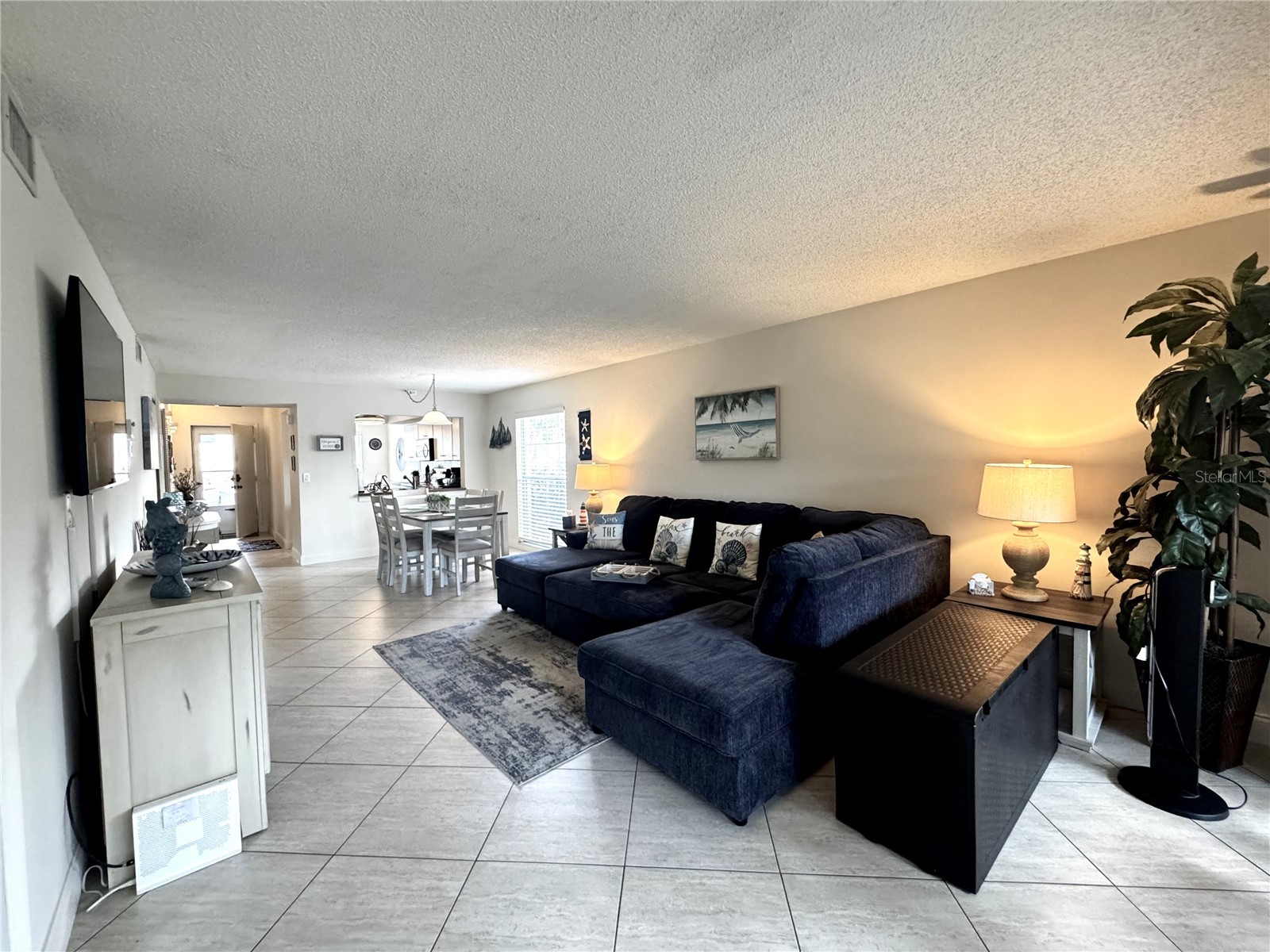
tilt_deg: -3.2
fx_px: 514
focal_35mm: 14
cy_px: 476
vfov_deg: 85.7
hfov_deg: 102.1
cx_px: 635
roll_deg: +0.7
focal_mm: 2.22
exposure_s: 1/120
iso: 320
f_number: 2.2
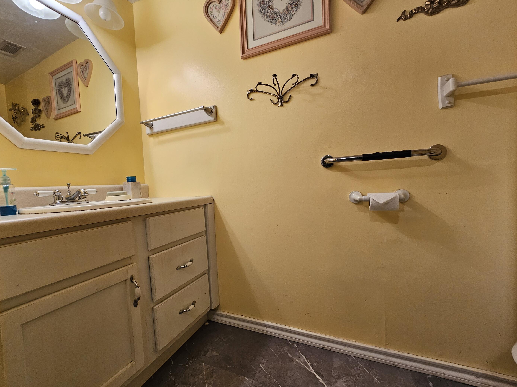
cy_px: 199
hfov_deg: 101.9
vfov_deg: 85.6
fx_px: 209
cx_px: 240
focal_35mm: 14
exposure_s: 1/60
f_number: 2.2
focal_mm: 2.2
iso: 100
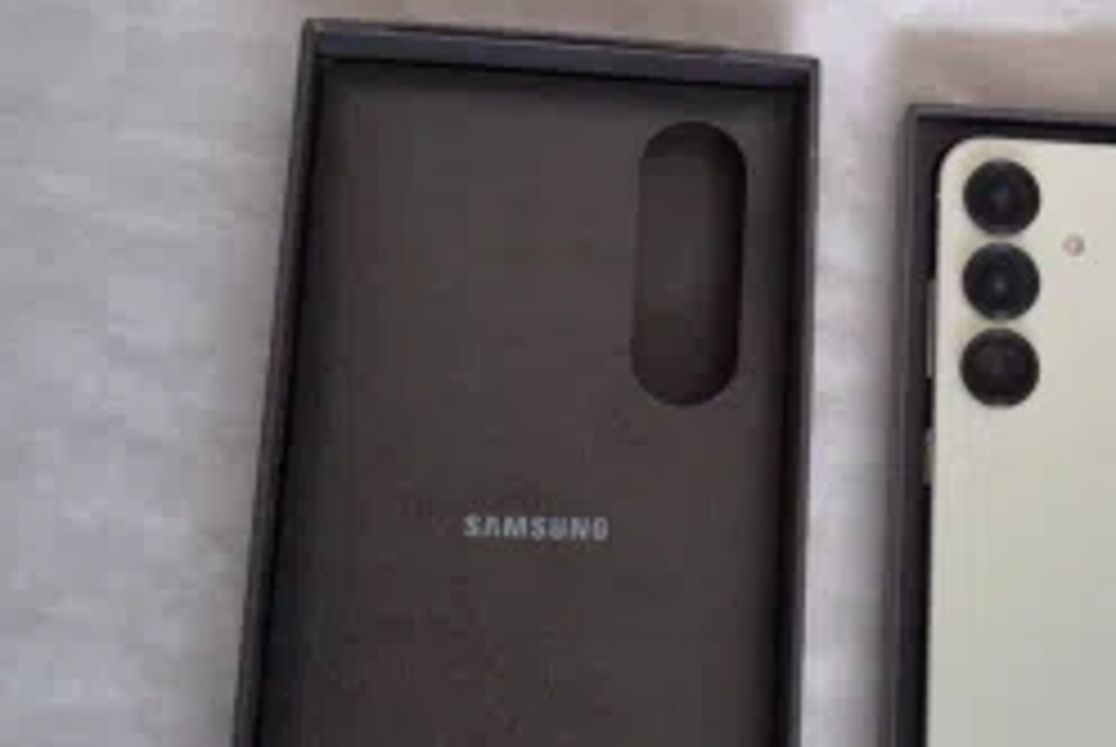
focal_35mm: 67
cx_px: 936
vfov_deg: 20.1
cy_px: 122
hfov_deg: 29.2
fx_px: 2079
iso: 250
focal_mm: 4.69
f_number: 1.8
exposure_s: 1/50
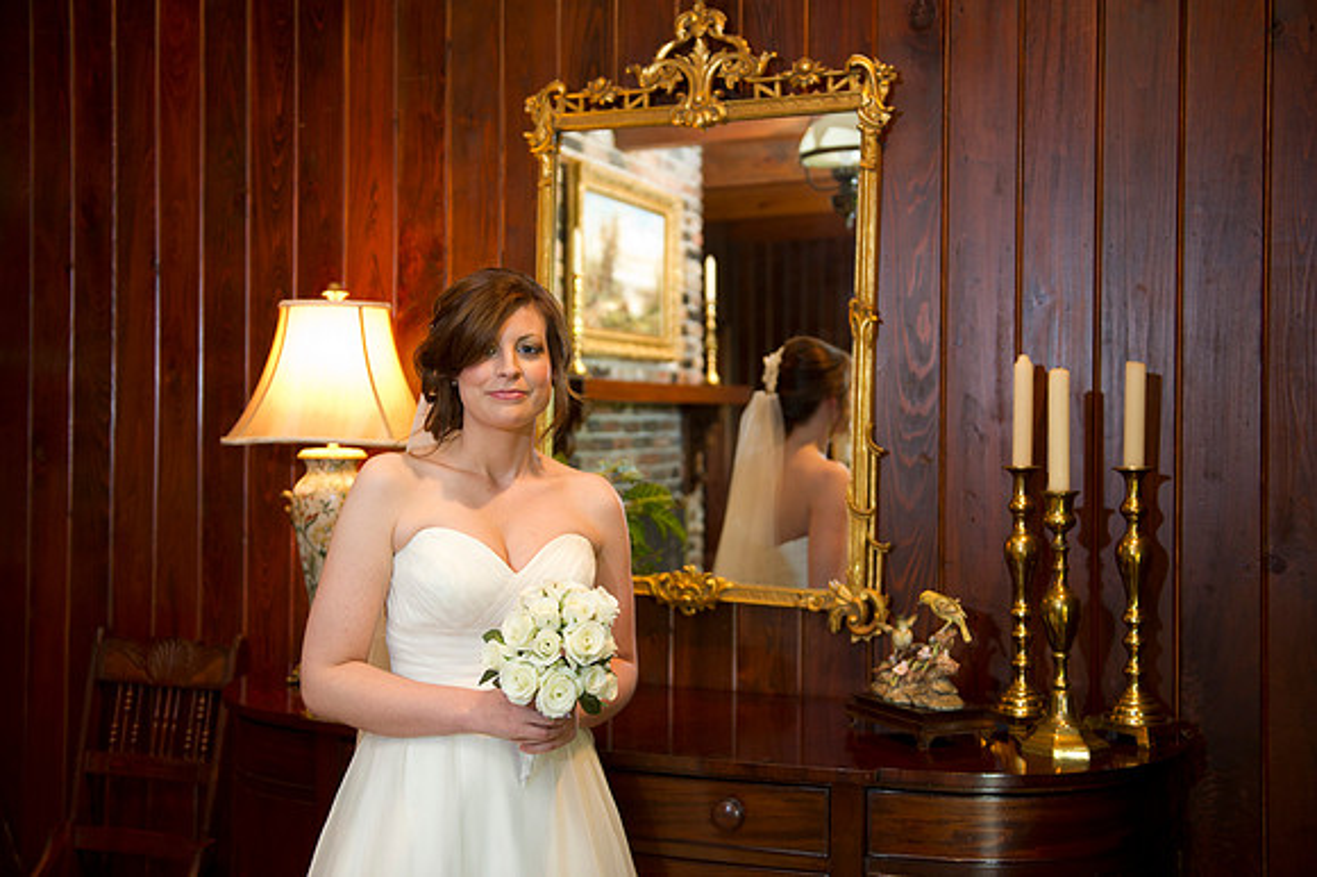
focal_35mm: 38
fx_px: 1389
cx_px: 658
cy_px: 438
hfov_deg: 50.7
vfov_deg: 35.0
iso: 1250
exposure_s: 1/80
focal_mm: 38
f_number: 2.8
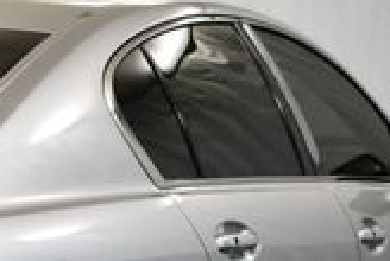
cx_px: -124
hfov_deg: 10.3
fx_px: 2116
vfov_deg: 7.0
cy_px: 342
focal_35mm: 195
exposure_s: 1/200
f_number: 4
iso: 800
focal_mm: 25
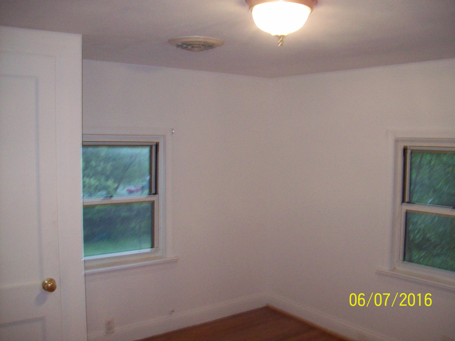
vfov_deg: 39.7
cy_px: 170
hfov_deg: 51.4
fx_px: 473
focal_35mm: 36
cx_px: 228
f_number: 2.7
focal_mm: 6
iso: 200
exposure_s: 1/64
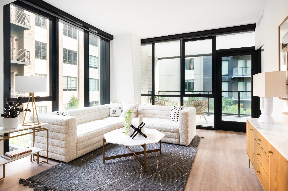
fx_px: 156
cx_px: 144
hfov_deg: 85.5
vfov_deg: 63.1
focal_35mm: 20
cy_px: 96
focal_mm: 19.5
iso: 400
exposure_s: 1/13
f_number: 18
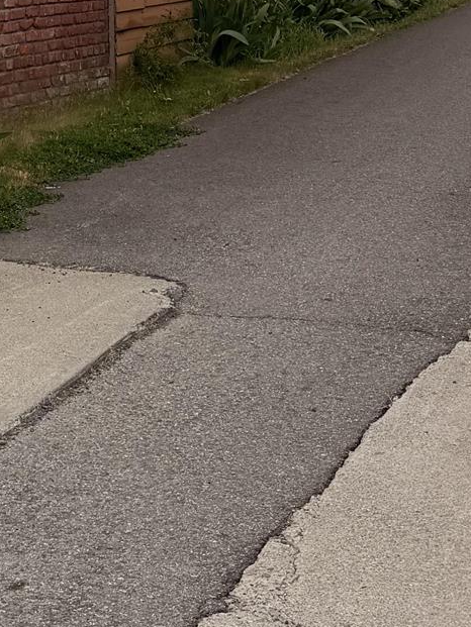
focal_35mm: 89
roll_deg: +0.5
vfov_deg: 20.0
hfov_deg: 14.9
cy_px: -209
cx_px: -311
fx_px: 1614
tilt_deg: +3.6
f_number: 1.78
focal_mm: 6.76
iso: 80
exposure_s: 1/4673
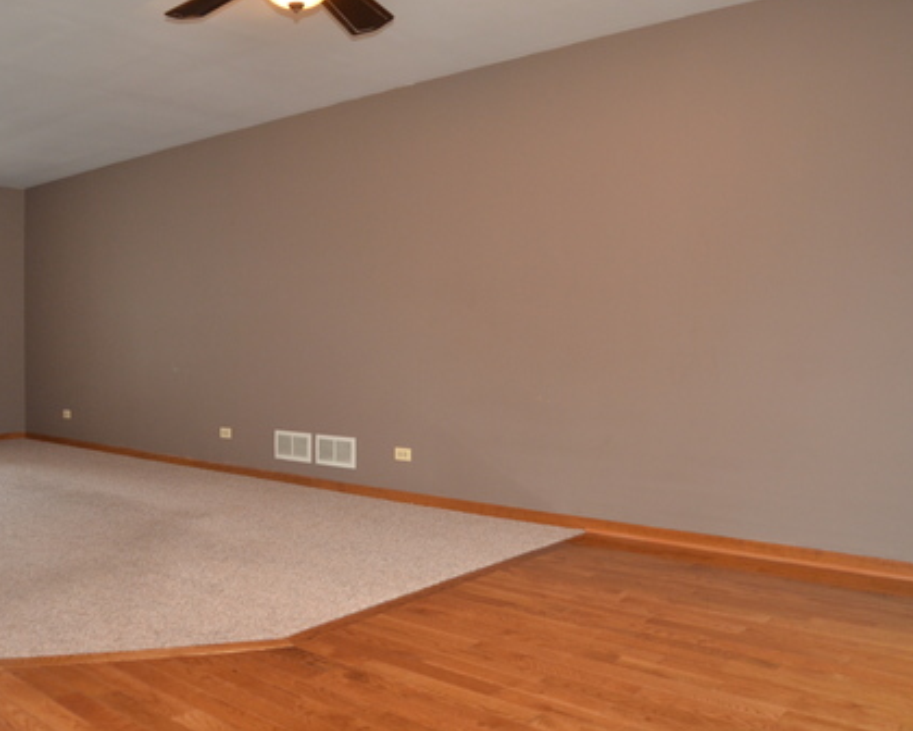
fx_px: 811
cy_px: 342
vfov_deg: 48.5
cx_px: 328
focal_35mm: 30
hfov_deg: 57.8
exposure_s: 1/60
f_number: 2.8
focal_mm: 14
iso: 800
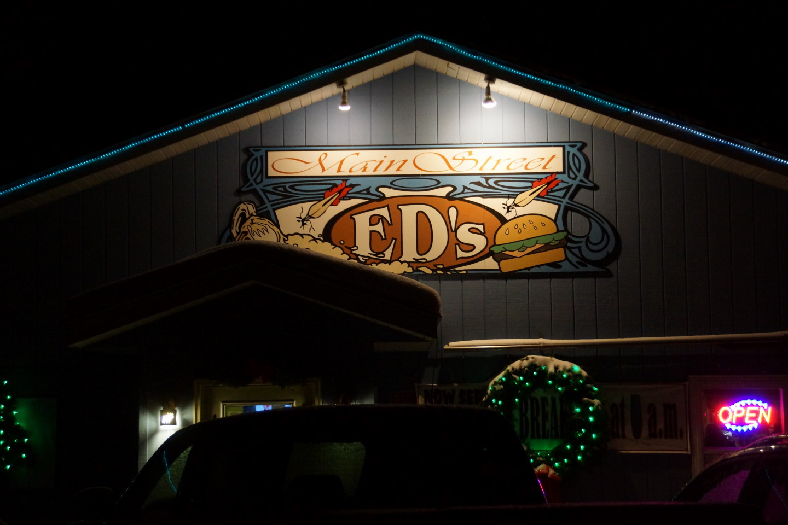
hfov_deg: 24.6
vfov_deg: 16.6
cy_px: 262
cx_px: 394
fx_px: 1806
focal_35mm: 82
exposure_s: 1/50
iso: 1600
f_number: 5
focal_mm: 55
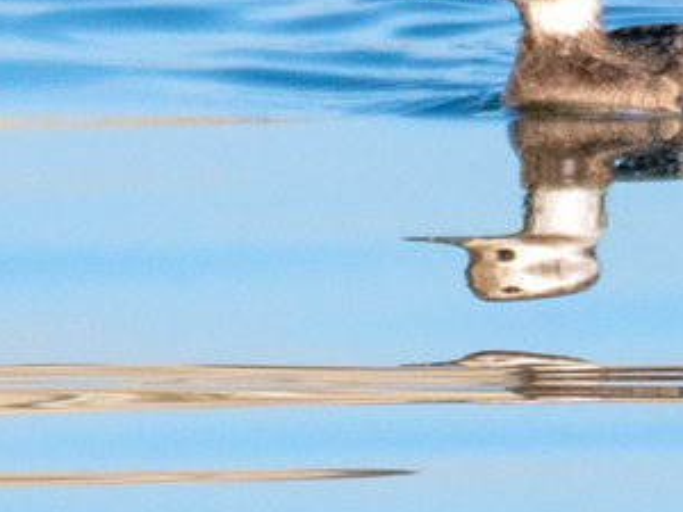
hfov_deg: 0.8
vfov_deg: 0.6
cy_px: 16
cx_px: 353
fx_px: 49722
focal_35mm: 2520
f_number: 8
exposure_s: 1/3200
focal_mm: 500
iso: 500
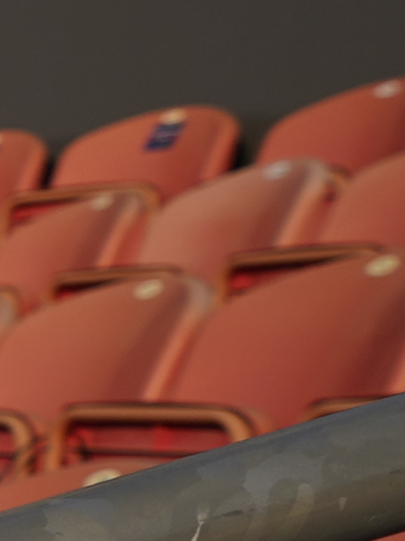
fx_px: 2264
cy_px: 680
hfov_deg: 5.6
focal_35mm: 145
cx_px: -1864
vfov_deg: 13.2
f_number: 3.5
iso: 100
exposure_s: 1/1000
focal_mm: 16
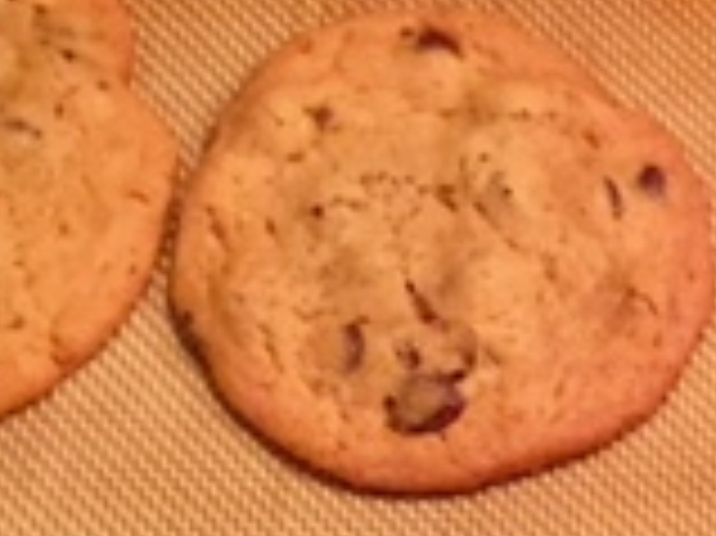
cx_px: 797
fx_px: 2418
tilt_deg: -66.2
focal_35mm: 117
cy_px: 676
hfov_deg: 16.3
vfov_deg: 12.3
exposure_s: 1/15
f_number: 2.2
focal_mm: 4.15
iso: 400
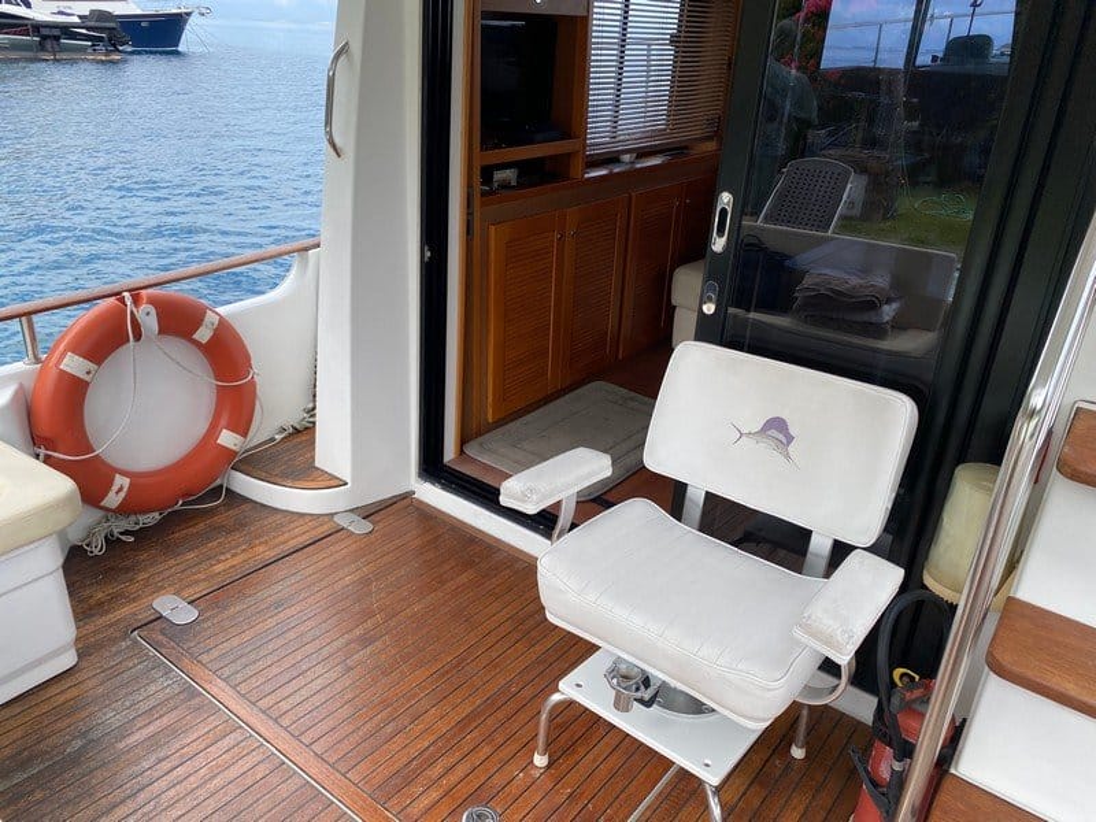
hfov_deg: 67.3
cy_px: 411
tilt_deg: -23.8
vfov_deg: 53.1
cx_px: 548
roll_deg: -2.2
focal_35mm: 26
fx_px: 823
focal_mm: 4.25
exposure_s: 1/871
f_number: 1.8
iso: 32
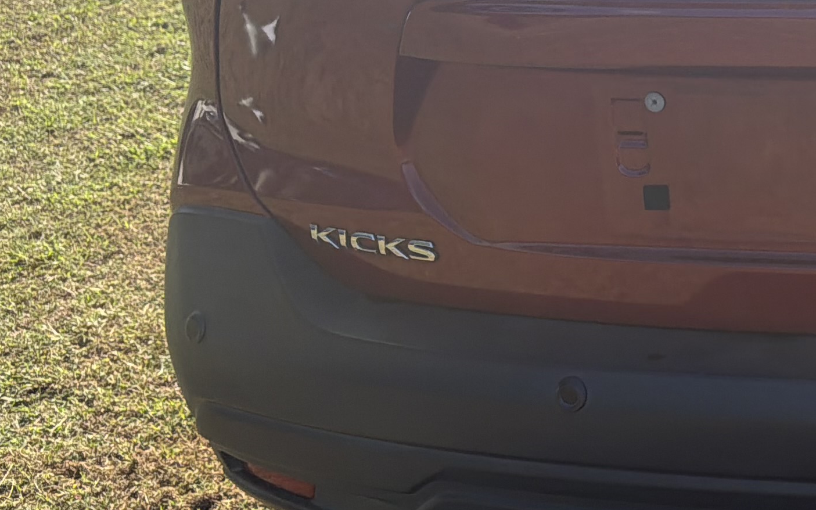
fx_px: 1623
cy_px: 131
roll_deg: +3.3
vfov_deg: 17.8
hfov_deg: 25.1
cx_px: 1011
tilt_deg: -22.7
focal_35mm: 73
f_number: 1.78
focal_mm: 6.76
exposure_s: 1/3021
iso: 100
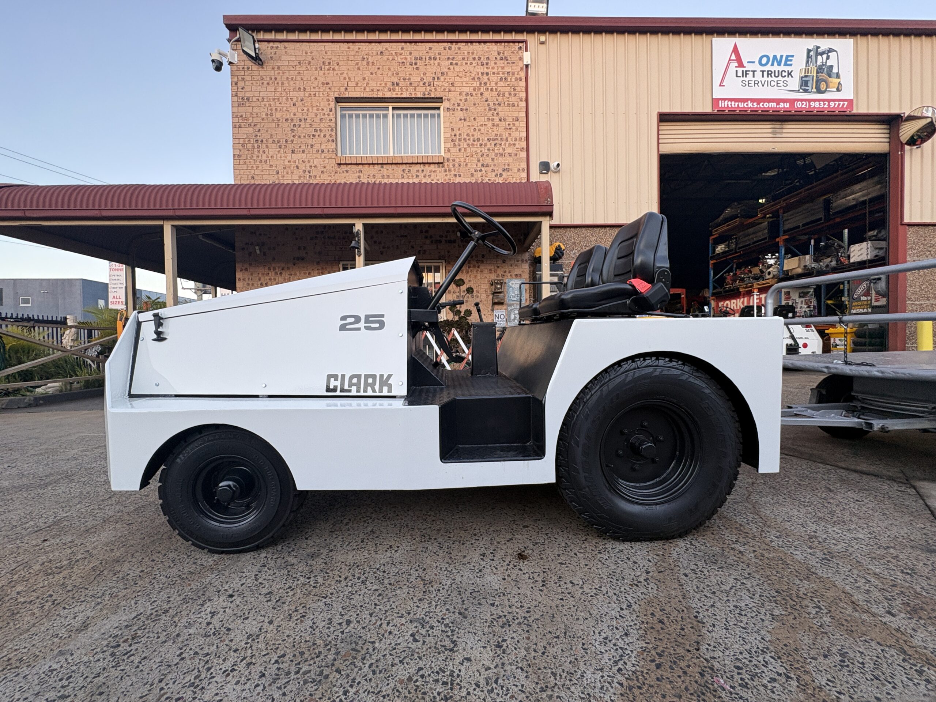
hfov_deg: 102.1
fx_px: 379
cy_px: 351
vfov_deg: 85.7
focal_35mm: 14
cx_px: 468
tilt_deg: -0.7
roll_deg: +1.7
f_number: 2.2
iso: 50
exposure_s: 1/99
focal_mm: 2.22
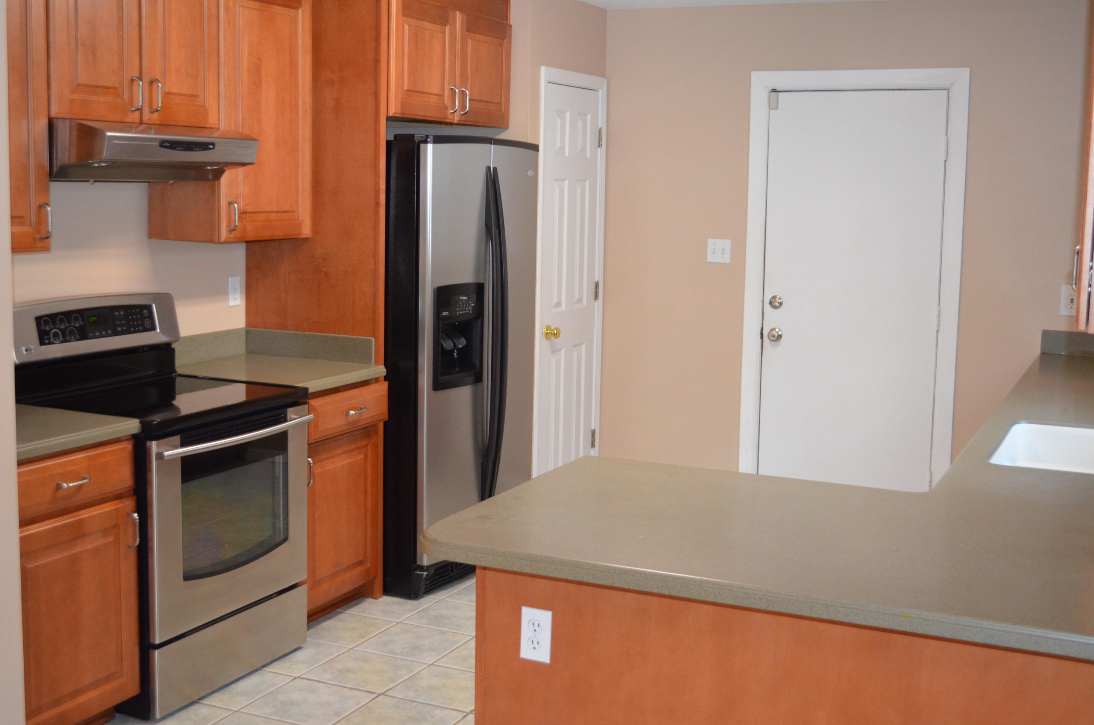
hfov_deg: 45.0
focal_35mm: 44
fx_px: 1319
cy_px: 362
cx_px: 547
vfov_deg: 30.7
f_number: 4.5
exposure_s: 1/60
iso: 1800
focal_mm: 29
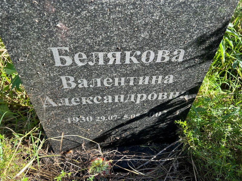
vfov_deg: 53.1
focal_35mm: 26
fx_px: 182
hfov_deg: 67.3
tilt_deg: -42.9
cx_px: 121
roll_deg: +0.2
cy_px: 90
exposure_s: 1/434
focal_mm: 5.7
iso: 50
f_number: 1.5
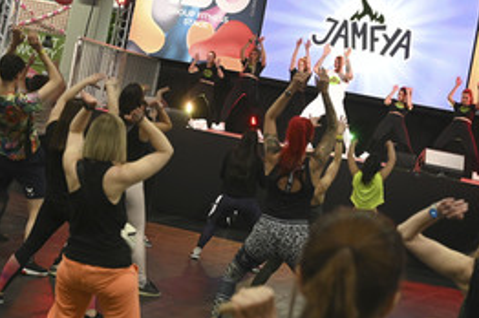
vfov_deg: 16.7
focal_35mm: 81
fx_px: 1076
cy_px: 84
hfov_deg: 25.1
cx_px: 250
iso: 3200
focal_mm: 47
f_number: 4.8
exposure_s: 1/180
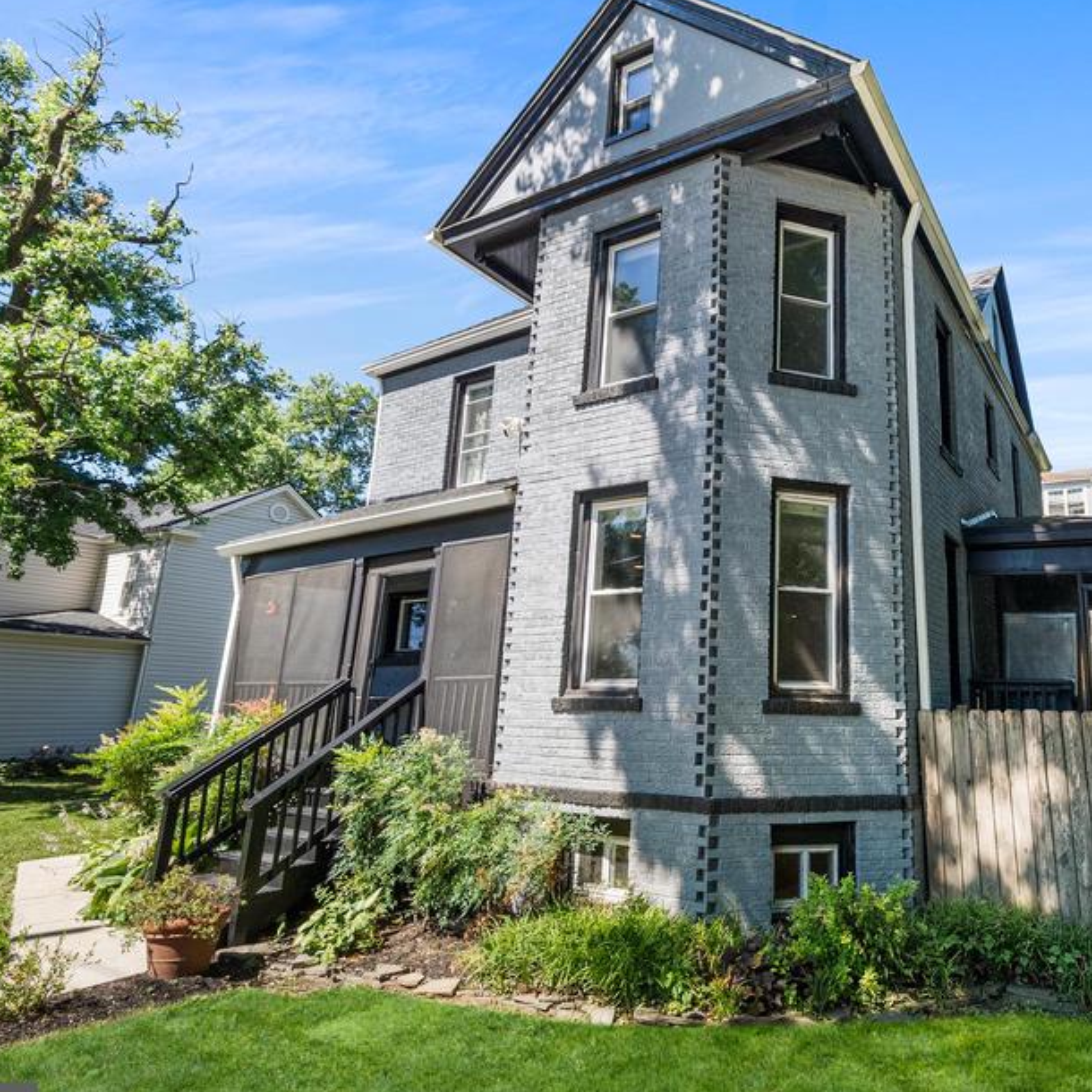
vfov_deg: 74.8
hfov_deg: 71.9
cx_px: 755
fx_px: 714
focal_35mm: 20
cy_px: 535
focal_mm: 14
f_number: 11
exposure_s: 1/250
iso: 640
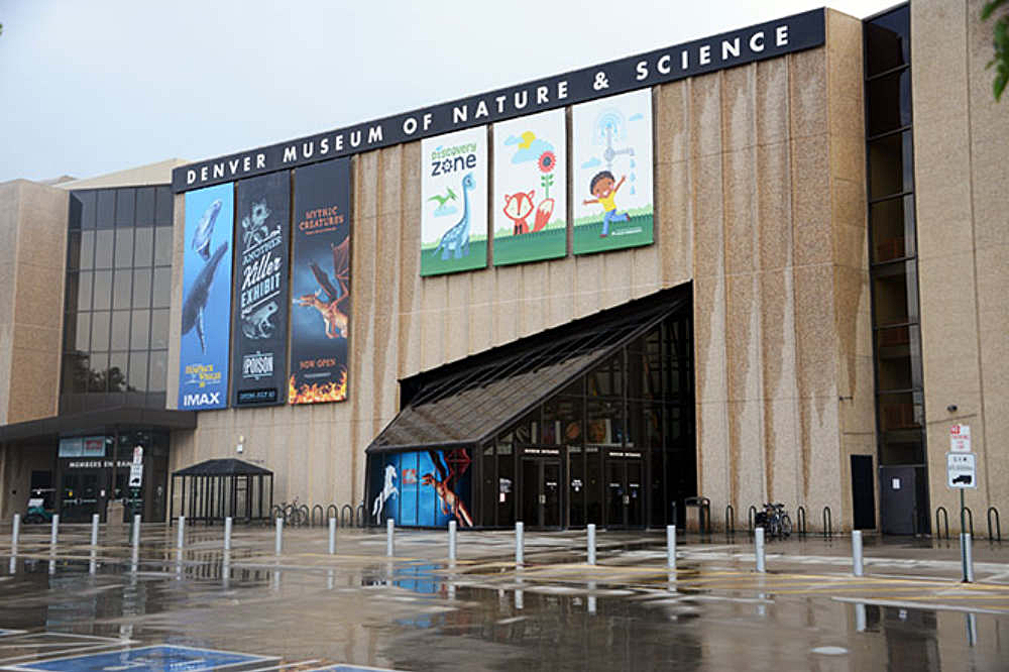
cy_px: 336
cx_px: 504
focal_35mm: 42
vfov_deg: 31.9
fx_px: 1177
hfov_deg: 46.4
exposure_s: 1/800
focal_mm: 42
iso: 400
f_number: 4.5
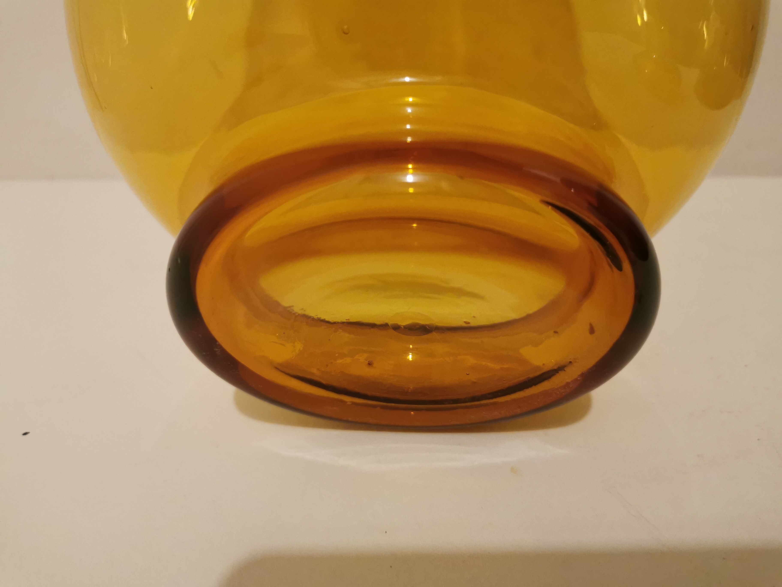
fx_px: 610
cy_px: 294
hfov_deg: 65.3
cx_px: 391
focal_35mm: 27
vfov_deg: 51.4
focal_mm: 5.58
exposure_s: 1/50
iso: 320
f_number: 1.8
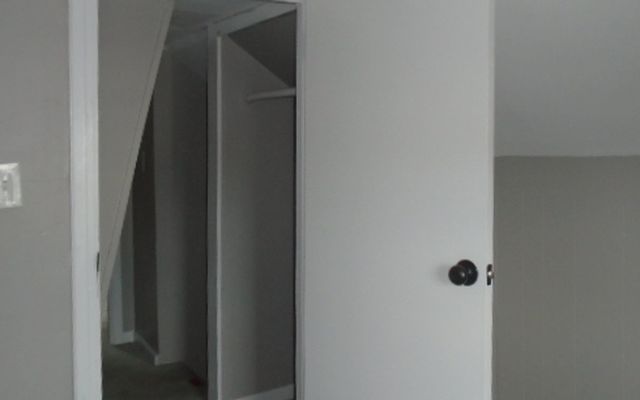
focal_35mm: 36
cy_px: 148
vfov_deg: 35.1
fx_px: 628
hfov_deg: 53.9
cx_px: 354
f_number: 3.2
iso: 250
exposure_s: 1/30
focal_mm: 4.6
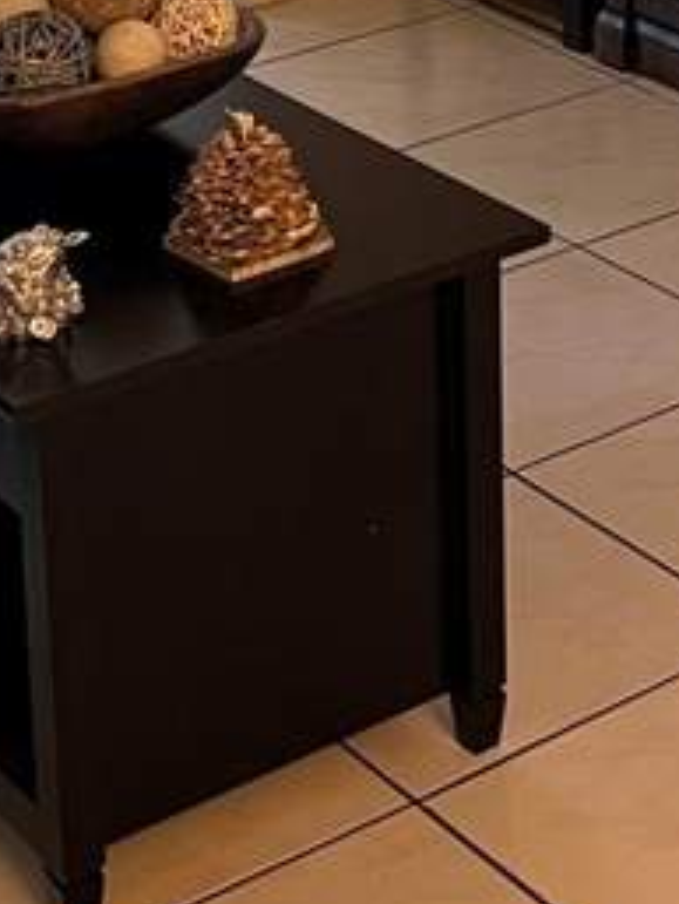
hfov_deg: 13.5
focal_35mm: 108
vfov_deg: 17.0
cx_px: 675
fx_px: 2822
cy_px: -320
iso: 125
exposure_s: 1/60
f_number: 1.5
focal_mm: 5.7
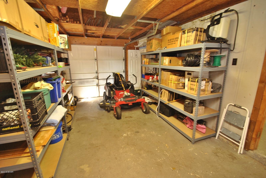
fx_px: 111
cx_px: 133
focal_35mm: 15
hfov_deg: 100.3
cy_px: 89
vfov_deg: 77.5
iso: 400
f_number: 4
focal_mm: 10
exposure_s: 1/10
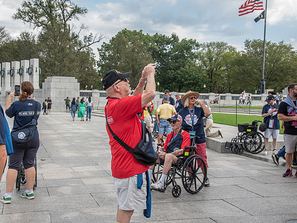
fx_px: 412
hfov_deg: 39.6
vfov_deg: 30.3
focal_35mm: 48
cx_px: 129
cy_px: 112
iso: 320
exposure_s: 1/160
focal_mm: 44
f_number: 8
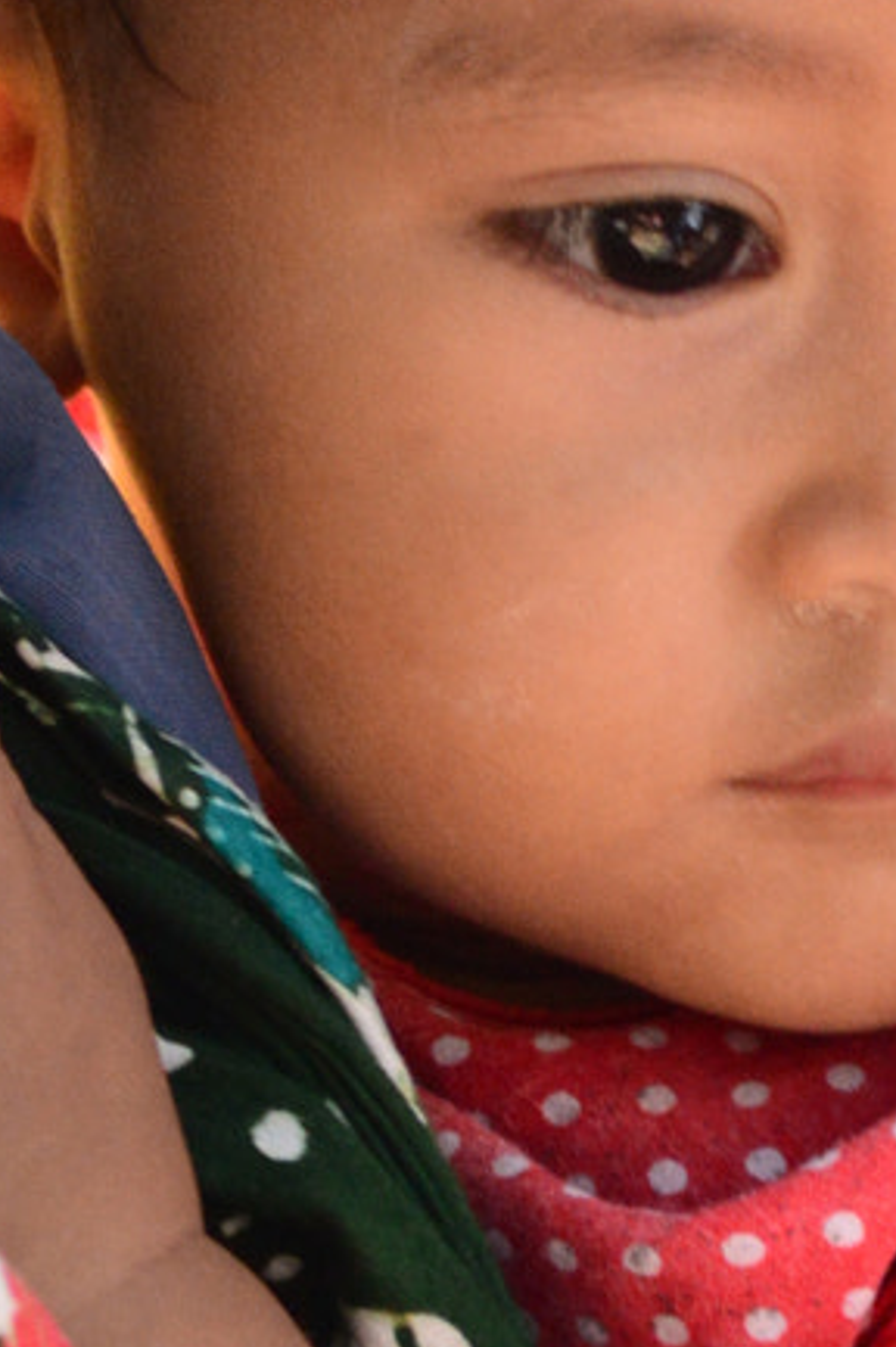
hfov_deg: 0.8
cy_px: 949
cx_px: 1139
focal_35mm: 1661
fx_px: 62105
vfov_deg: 1.2
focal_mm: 300
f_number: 5.6
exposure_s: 1/500
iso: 800
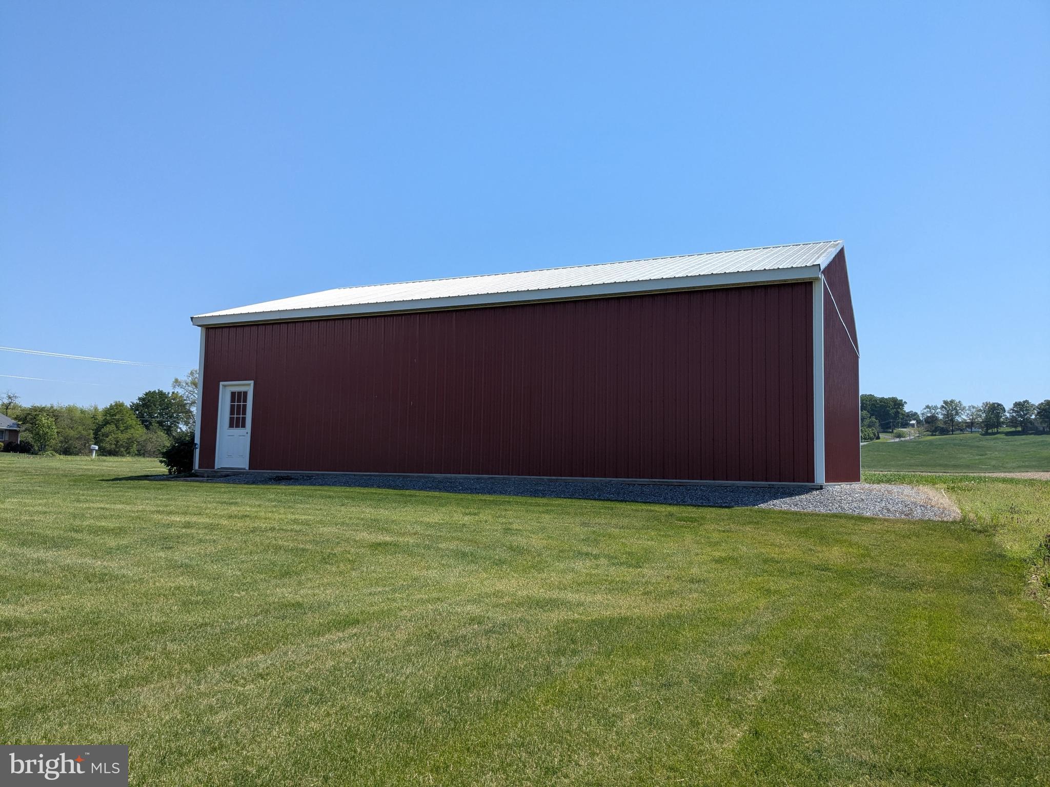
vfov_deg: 51.4
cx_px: 525
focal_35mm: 27
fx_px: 819
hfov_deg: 65.3
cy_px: 394
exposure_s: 1/2924
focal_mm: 4.38
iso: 50
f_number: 1.73
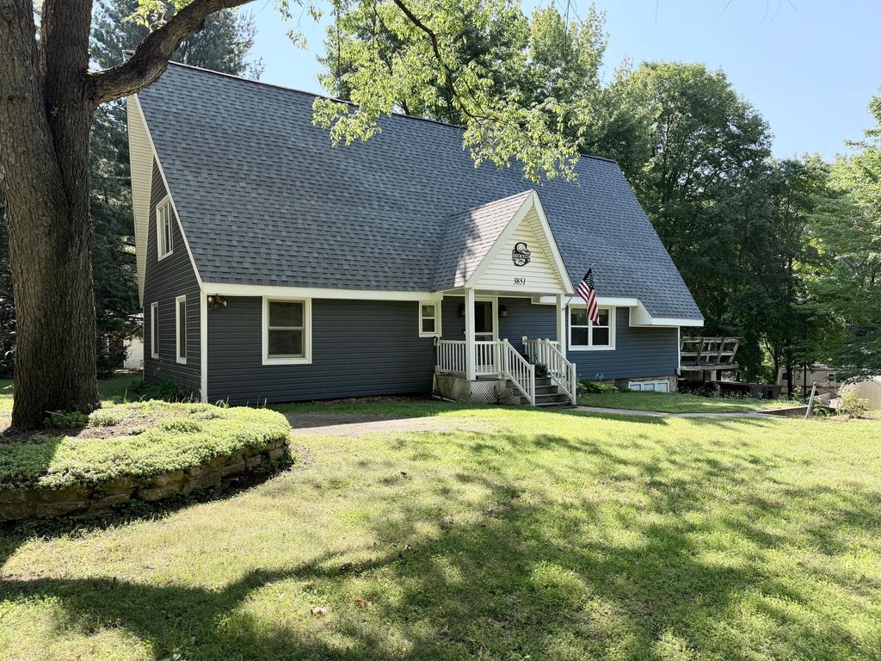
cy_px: 330
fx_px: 611
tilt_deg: -0.1
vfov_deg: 56.8
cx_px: 440
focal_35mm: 24
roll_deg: +0.7
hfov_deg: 71.6
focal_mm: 6.76
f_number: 1.78
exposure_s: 1/967
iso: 80
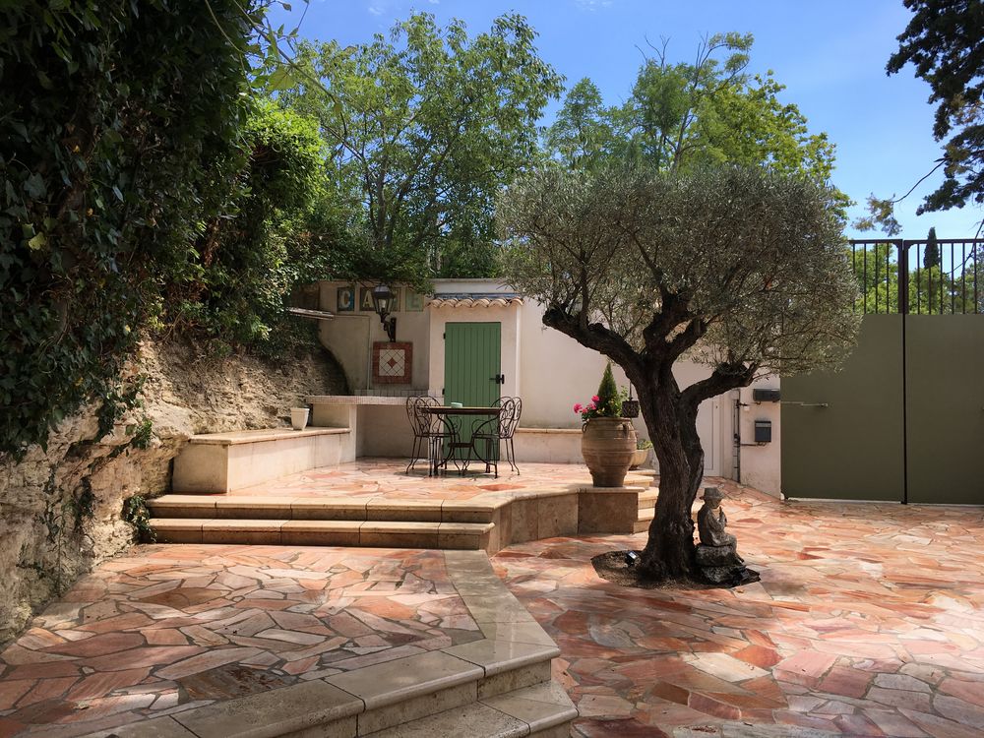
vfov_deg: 48.2
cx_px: 492
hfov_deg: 61.7
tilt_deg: +2.8
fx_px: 824
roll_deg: -0.8
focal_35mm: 29
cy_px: 369
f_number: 2.2
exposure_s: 1/732
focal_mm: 4.15
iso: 25
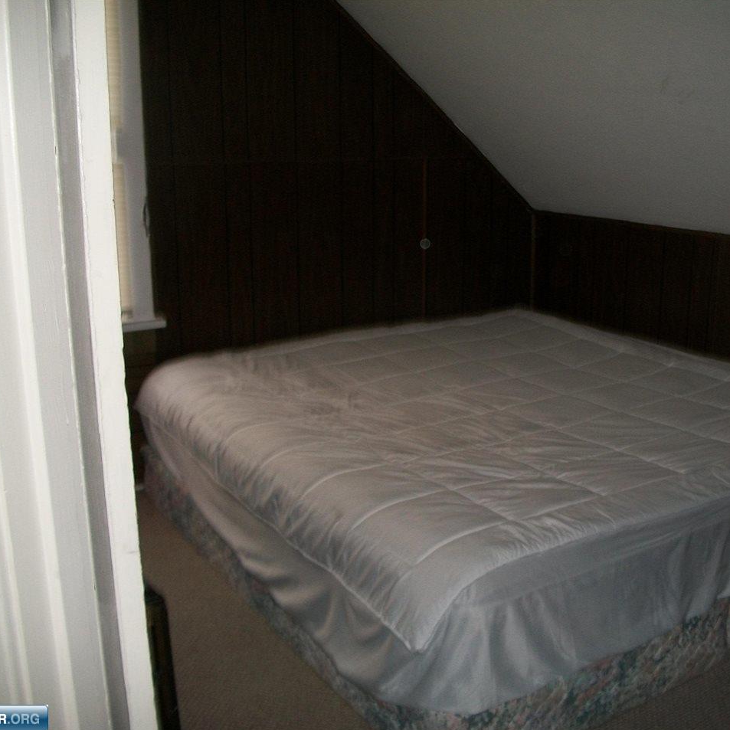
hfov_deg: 43.7
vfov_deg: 43.9
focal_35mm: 38
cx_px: 434
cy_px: 365
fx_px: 907
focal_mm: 5.7
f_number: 2.9
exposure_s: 1/30
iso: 80
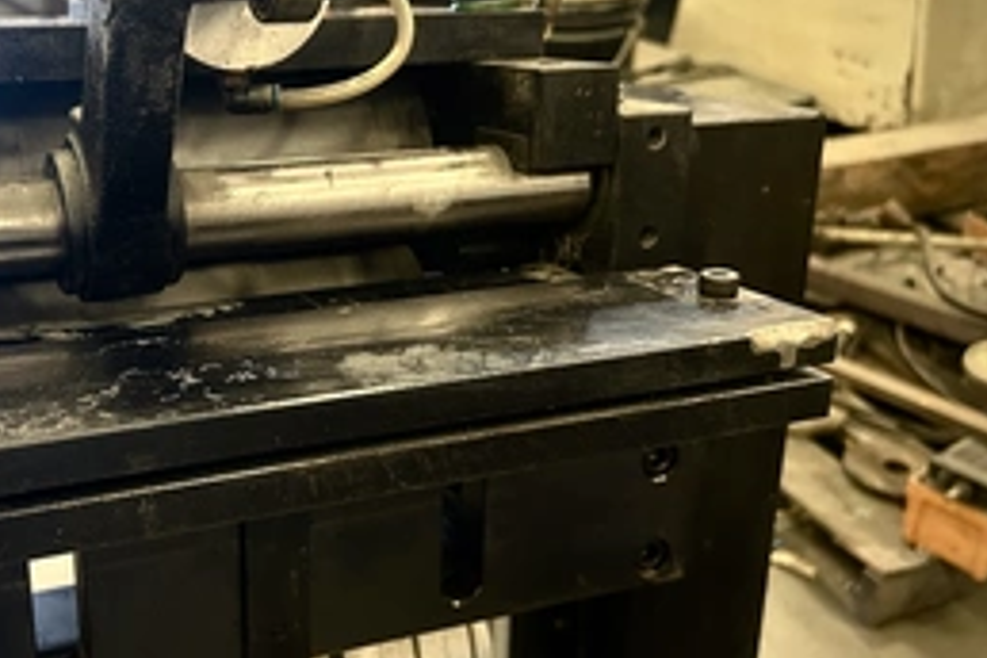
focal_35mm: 42
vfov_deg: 31.9
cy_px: 348
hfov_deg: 45.3
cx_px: 287
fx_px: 1151
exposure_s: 1/60
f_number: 1.5
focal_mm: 5.7
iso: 500
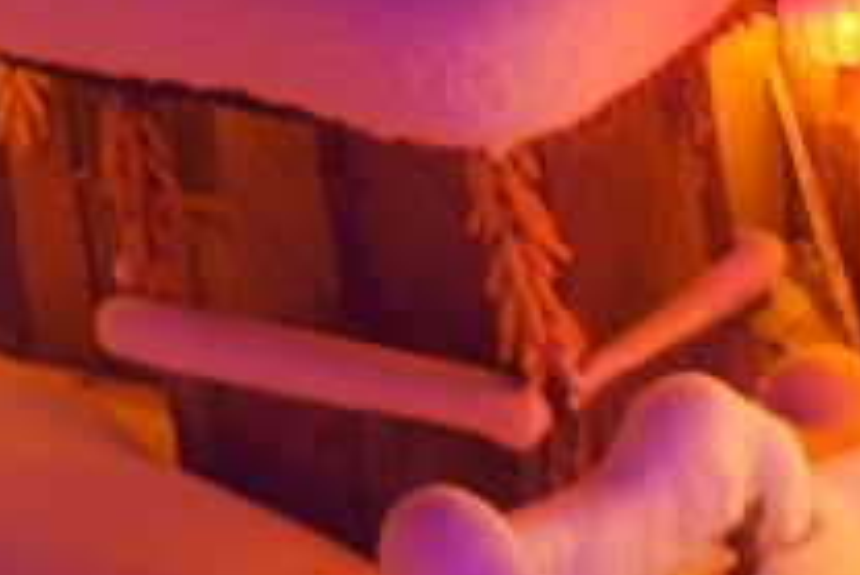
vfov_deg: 6.6
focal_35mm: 202
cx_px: 1373
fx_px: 4829
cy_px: -494
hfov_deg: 9.8
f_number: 5.6
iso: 160
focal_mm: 41
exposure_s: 1/1.6
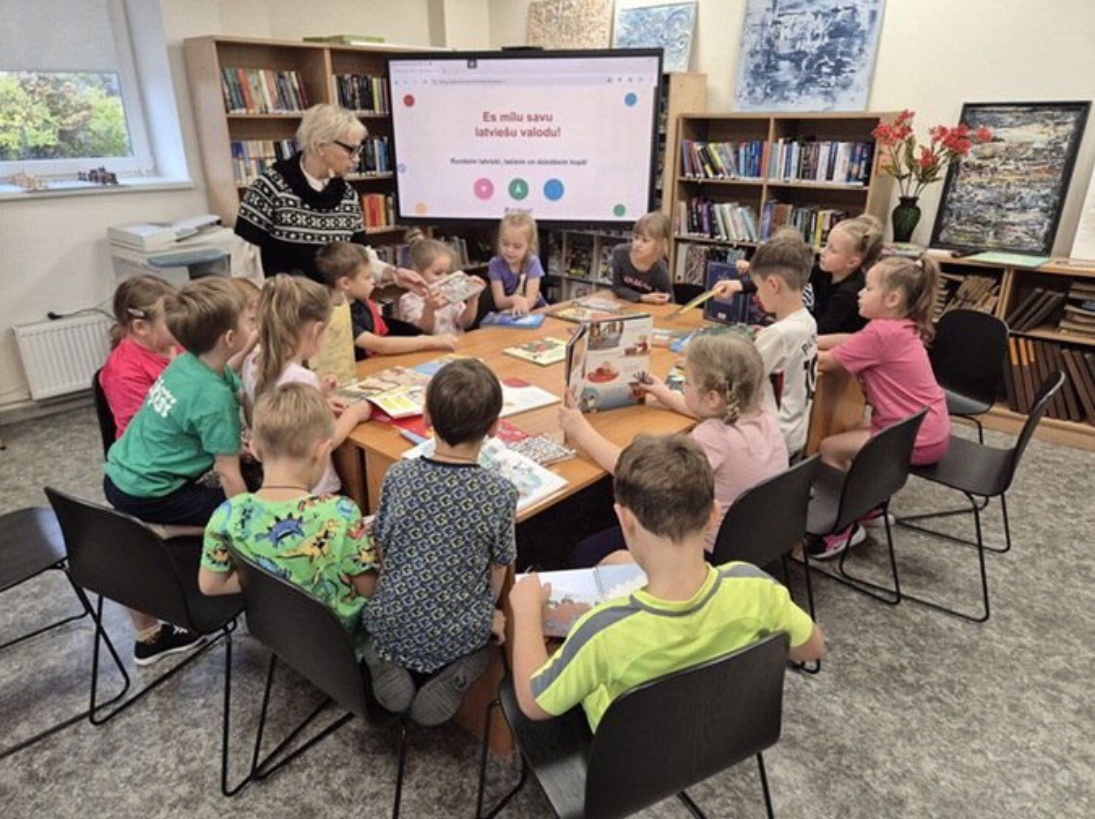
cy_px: 410
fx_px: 727
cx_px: 548
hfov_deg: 74.0
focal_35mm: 23
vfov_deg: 58.8
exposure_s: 1/100
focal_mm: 5.4
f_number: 1.8
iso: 100
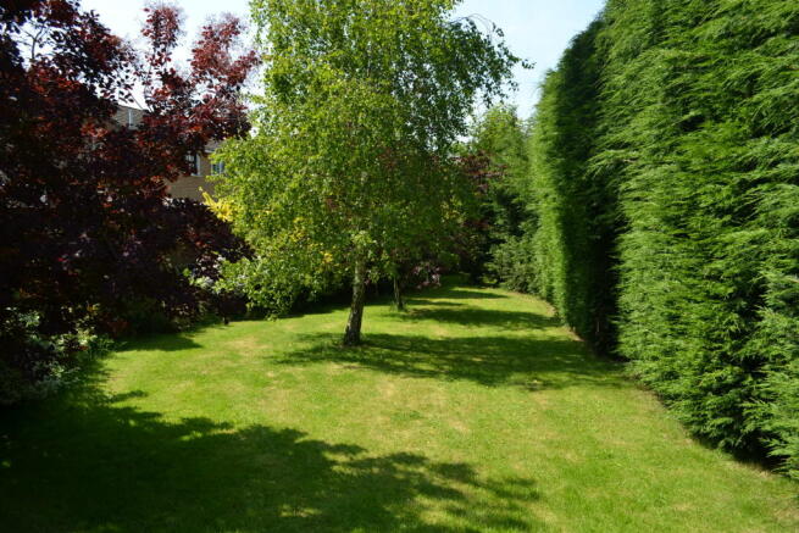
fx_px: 599
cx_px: 400
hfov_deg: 67.4
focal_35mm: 27
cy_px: 266
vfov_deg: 48.0
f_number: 6.3
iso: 100
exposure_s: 1/160
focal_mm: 18
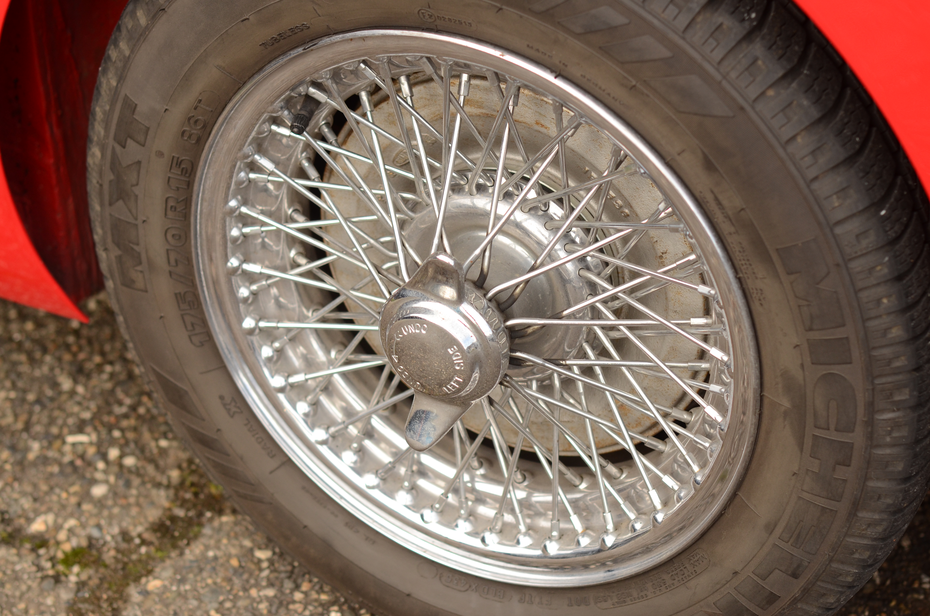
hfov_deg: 27.0
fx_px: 1933
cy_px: 308
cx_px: 465
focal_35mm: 75
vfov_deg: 18.1
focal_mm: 50
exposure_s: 1/1000
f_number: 3.2
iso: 320
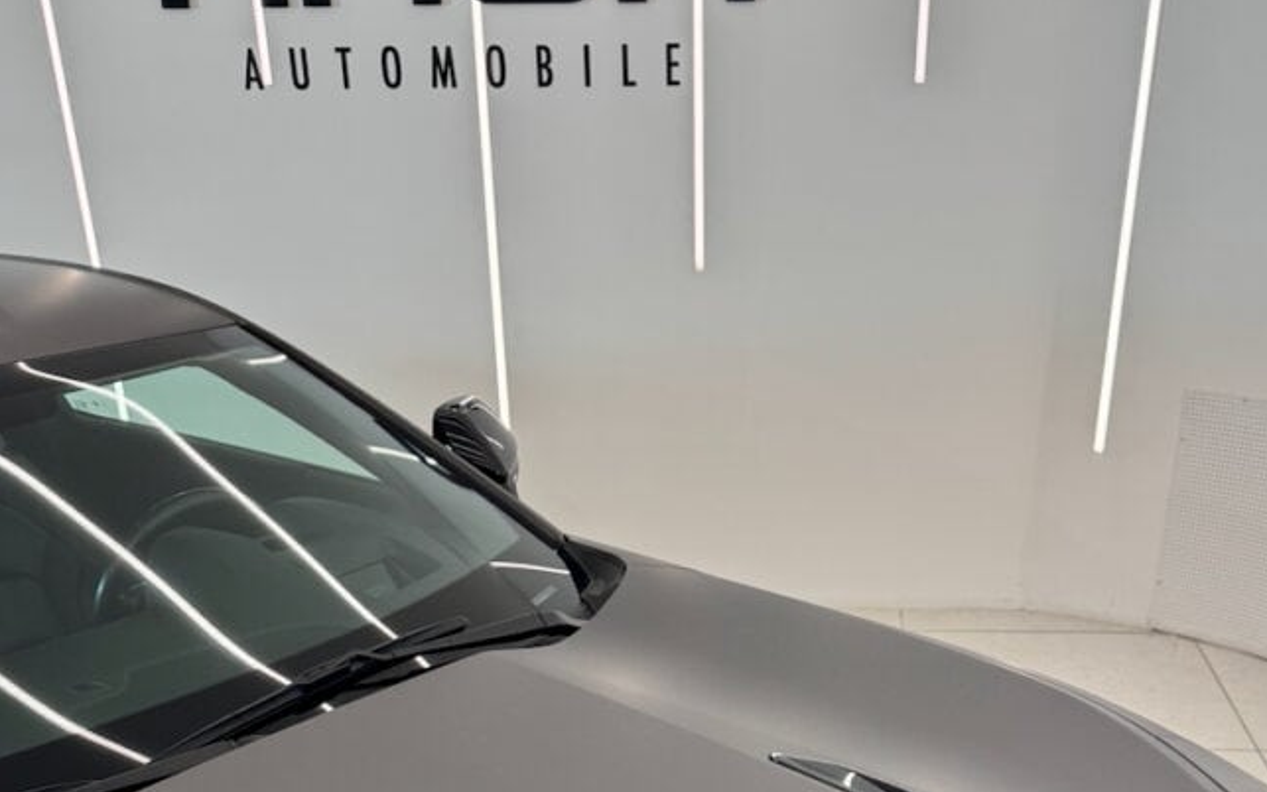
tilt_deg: -29.1
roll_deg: +0.1
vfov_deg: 27.5
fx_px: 1450
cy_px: 909
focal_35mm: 42
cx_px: 688
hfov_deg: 47.1
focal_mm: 6.76
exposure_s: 1/100
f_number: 1.78
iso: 125
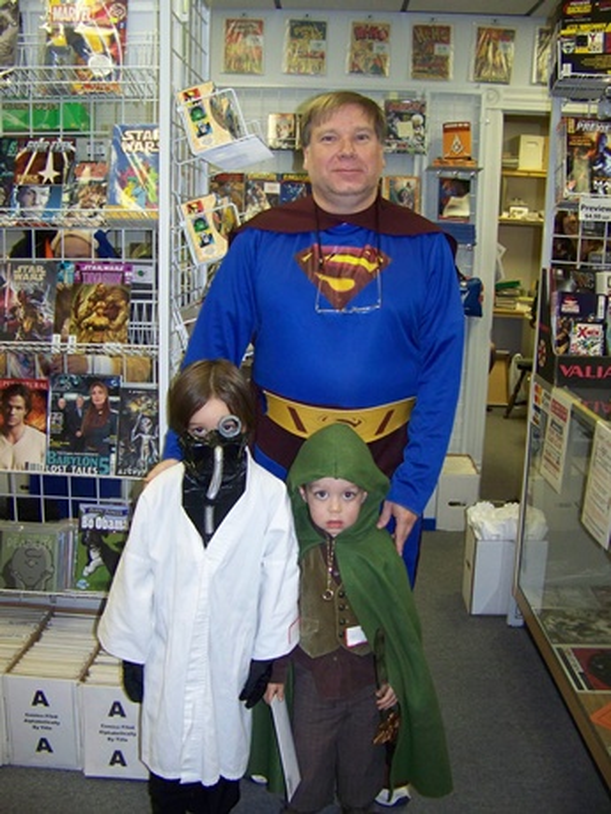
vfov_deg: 51.4
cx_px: 306
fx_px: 847
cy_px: 407
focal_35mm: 36
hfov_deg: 39.7
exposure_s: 1/30
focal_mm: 5.85
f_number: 2.8
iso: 200
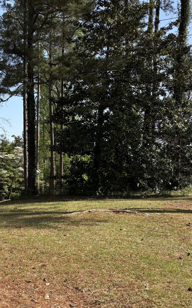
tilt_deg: -3.7
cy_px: 181
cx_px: 42
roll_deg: -0.4
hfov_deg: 26.4
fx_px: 402
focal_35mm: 48
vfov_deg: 41.7
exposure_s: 1/1695
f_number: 1.6
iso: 50
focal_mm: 5.96
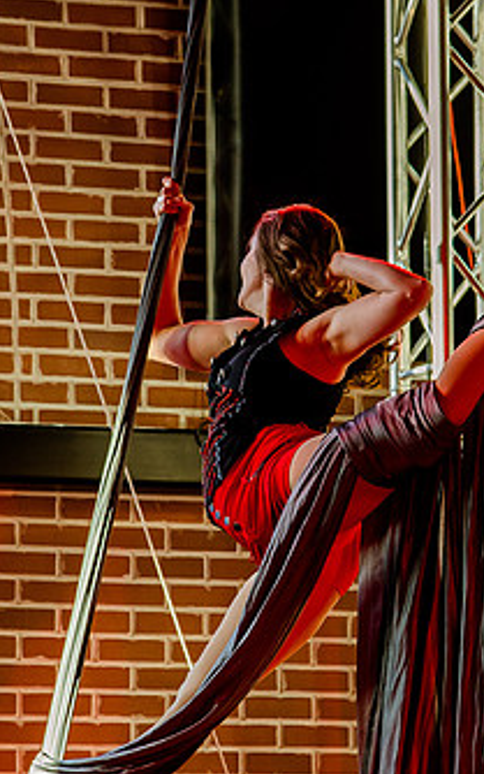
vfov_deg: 8.4
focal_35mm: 249
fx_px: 5251
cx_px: 255
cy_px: 368
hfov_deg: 5.3
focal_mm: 95
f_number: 5
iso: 1600
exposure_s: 1/200
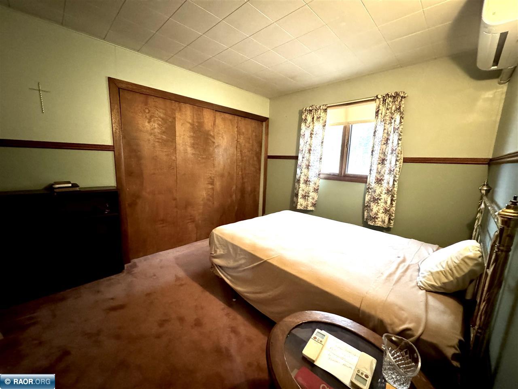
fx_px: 209
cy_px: 194
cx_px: 259
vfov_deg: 85.7
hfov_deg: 102.1
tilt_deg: -10.2
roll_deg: -2.0
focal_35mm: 14
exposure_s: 1/40
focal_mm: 2.22
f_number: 2.2
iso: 1000
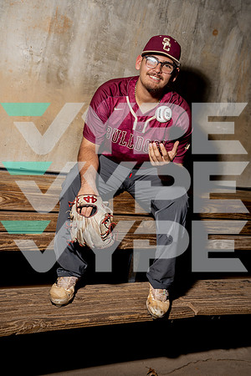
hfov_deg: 26.5
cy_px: 188
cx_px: 126
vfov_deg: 38.9
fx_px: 533
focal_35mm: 51
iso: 250
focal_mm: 51
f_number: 8
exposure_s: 1/250
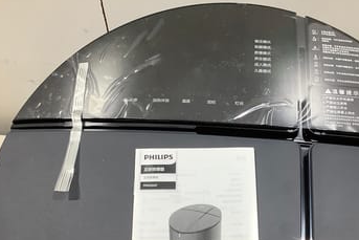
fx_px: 469
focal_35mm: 47
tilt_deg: -57.2
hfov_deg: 41.6
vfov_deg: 28.3
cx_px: 222
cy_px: 173
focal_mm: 3.3
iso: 64
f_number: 2.4
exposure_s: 1/100
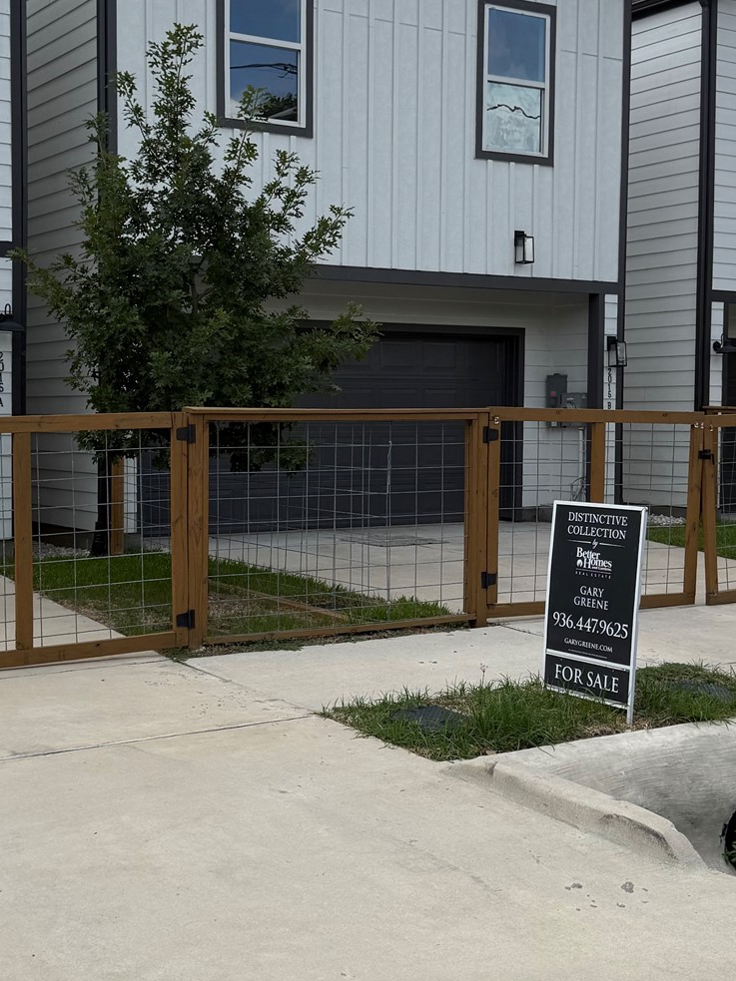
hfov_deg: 29.0
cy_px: 432
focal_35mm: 50
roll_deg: -0.9
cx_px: 261
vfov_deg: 38.1
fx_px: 1418
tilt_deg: -1.7
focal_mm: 6.76
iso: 80
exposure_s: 1/5714
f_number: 1.78
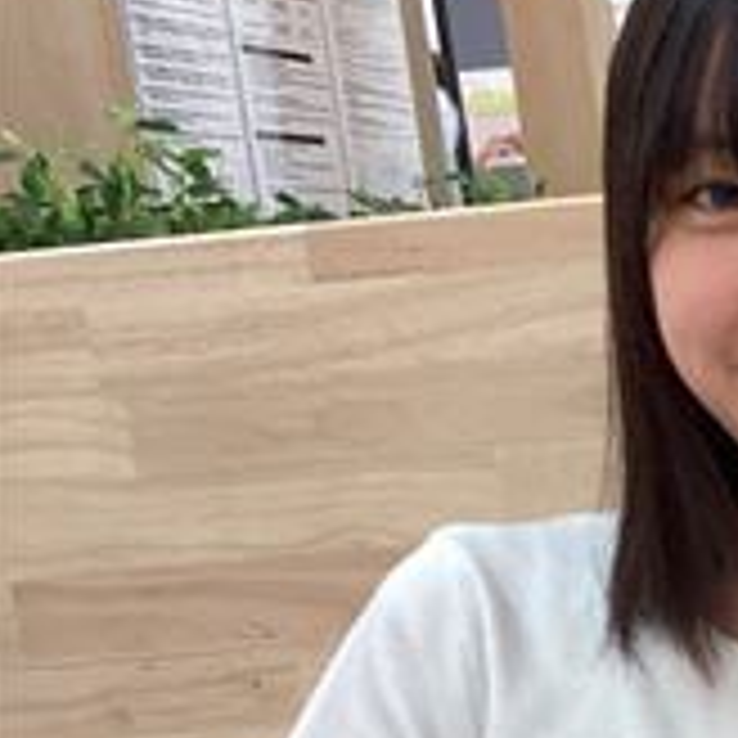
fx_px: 2412
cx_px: 1341
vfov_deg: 17.2
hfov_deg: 15.0
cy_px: 657
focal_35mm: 100
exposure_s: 1/60
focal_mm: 3.3
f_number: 2.4
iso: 125
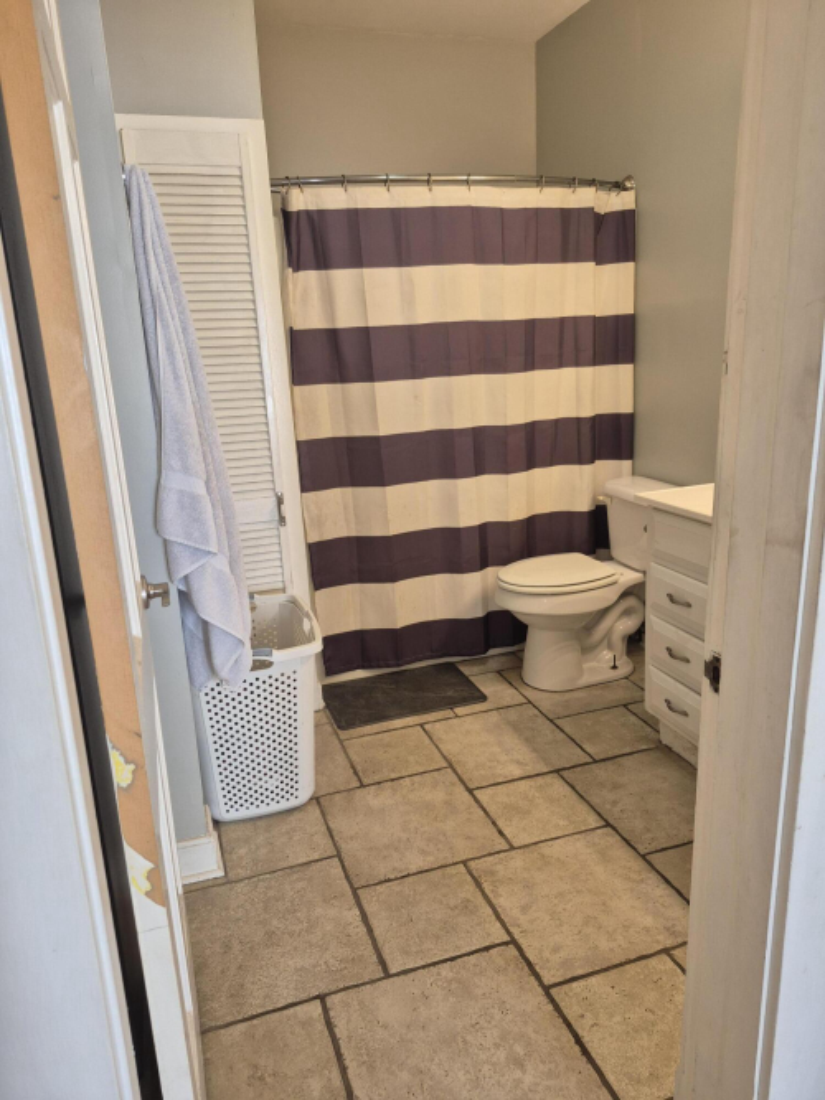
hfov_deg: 58.9
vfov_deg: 73.9
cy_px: 550
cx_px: 412
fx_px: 731
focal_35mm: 23
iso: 125
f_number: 1.8
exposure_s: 1/120
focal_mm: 5.4
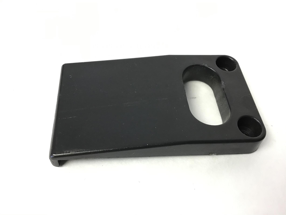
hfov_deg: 58.3
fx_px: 256
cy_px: 108
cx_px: 143
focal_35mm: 31
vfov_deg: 45.4
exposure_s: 1/30
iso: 64
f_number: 2.4
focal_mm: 3.3
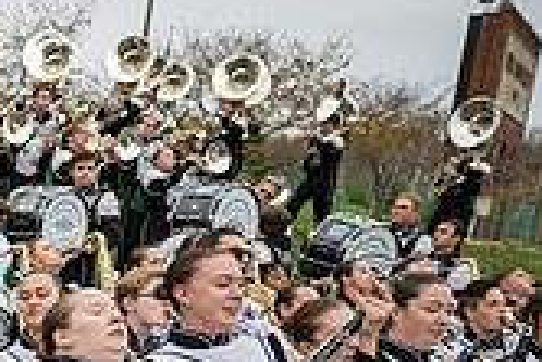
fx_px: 1266
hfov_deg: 19.1
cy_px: 400
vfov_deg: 15.8
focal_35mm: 84
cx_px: -398
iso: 640
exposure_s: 1/500
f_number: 2.8
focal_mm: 24
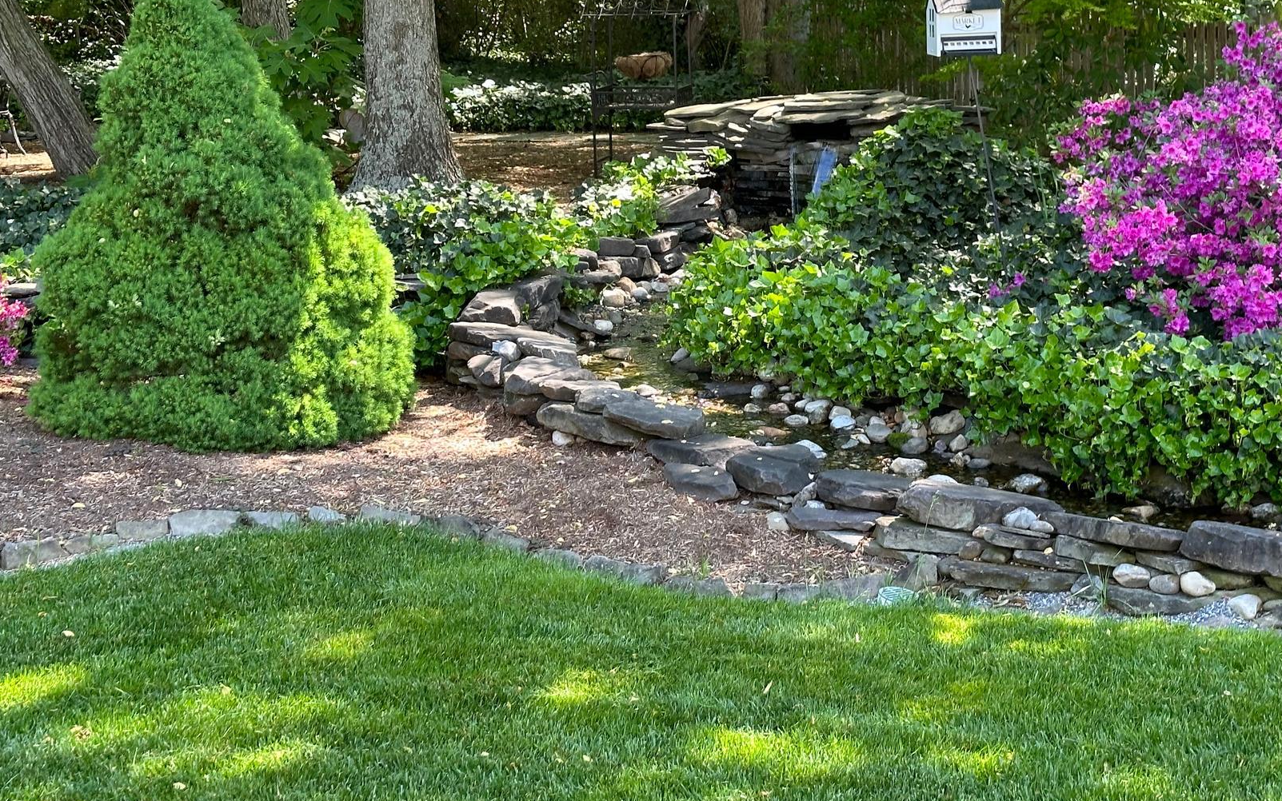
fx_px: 2271
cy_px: 261
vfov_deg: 19.9
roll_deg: +1.6
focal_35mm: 65
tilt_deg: -9.0
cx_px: 779
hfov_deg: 31.4
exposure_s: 1/122
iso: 50
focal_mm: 6.86
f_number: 1.78
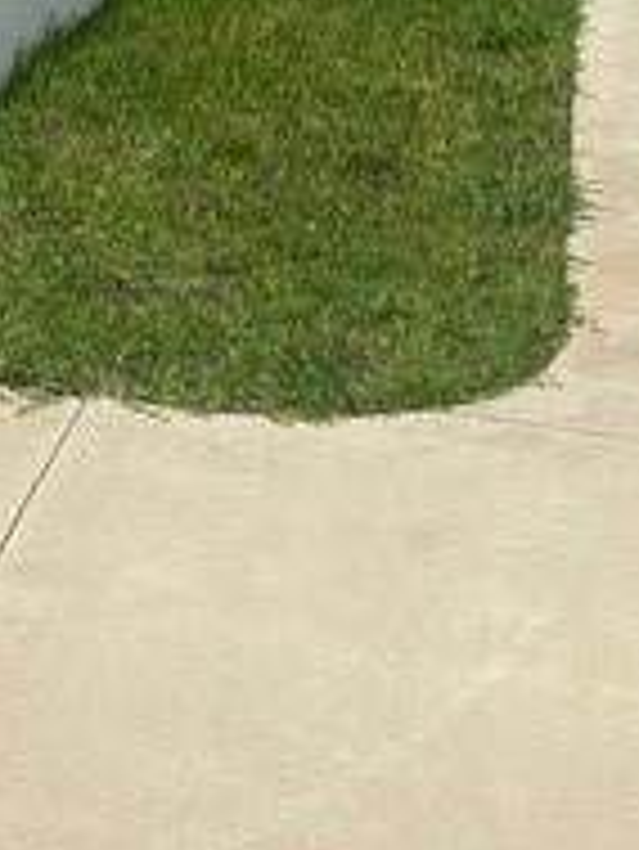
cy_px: -436
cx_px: -225
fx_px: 2163
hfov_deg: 15.8
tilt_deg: +2.9
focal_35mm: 88
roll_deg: -1.4
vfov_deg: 19.3
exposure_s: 1/8197
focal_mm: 4.25
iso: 32
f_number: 1.8
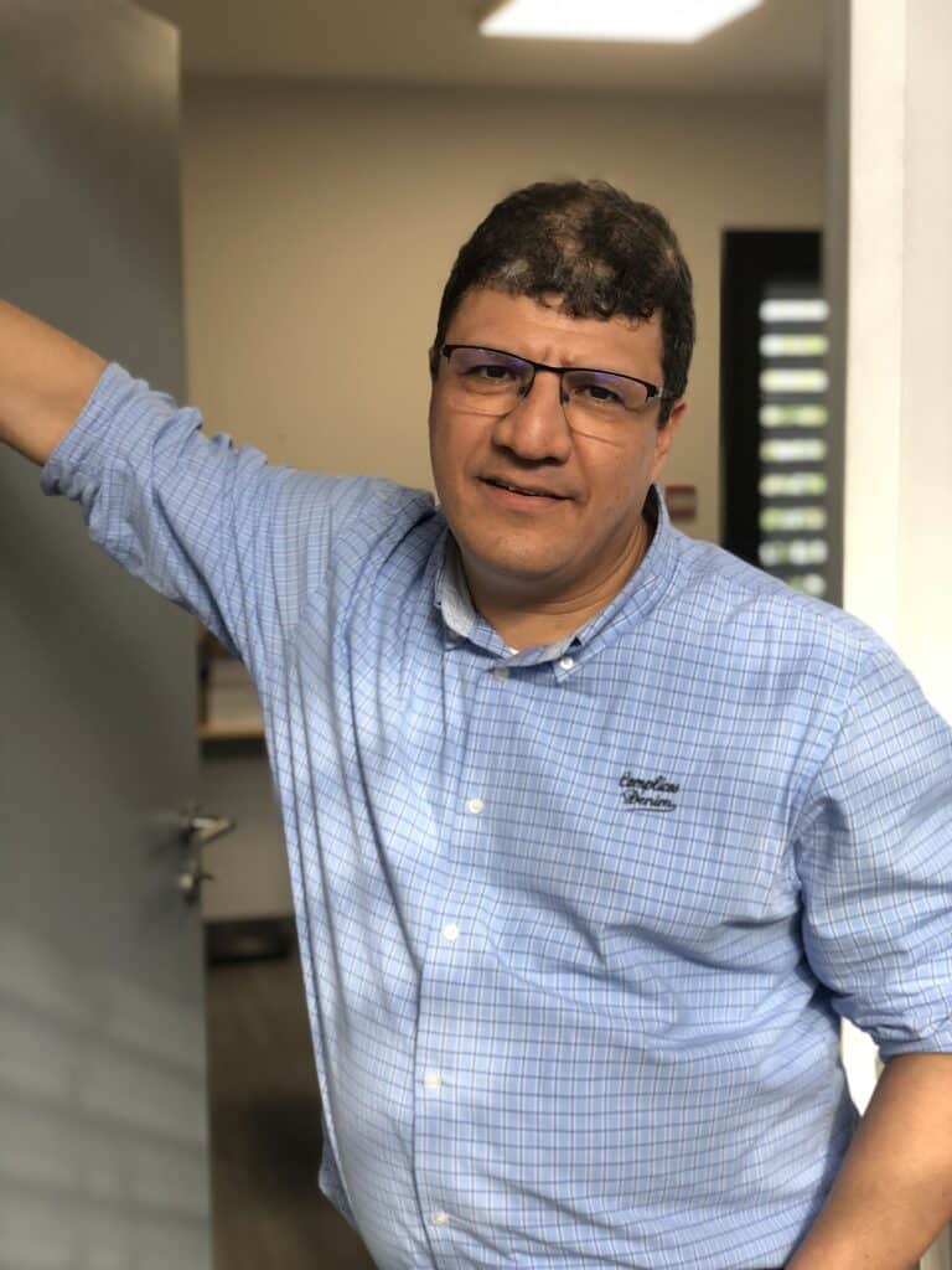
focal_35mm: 52
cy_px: 635
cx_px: 476
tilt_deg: -5.6
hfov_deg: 28.0
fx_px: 1907
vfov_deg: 36.8
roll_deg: +0.6
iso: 64
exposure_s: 1/50
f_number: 2.4
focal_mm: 6
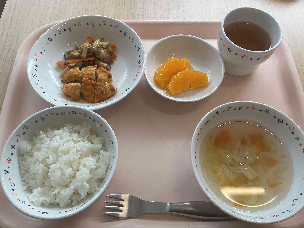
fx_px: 255
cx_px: 152
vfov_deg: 48.2
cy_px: 114
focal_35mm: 29
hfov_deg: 61.7
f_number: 1.8
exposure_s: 1/155
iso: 20
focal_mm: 3
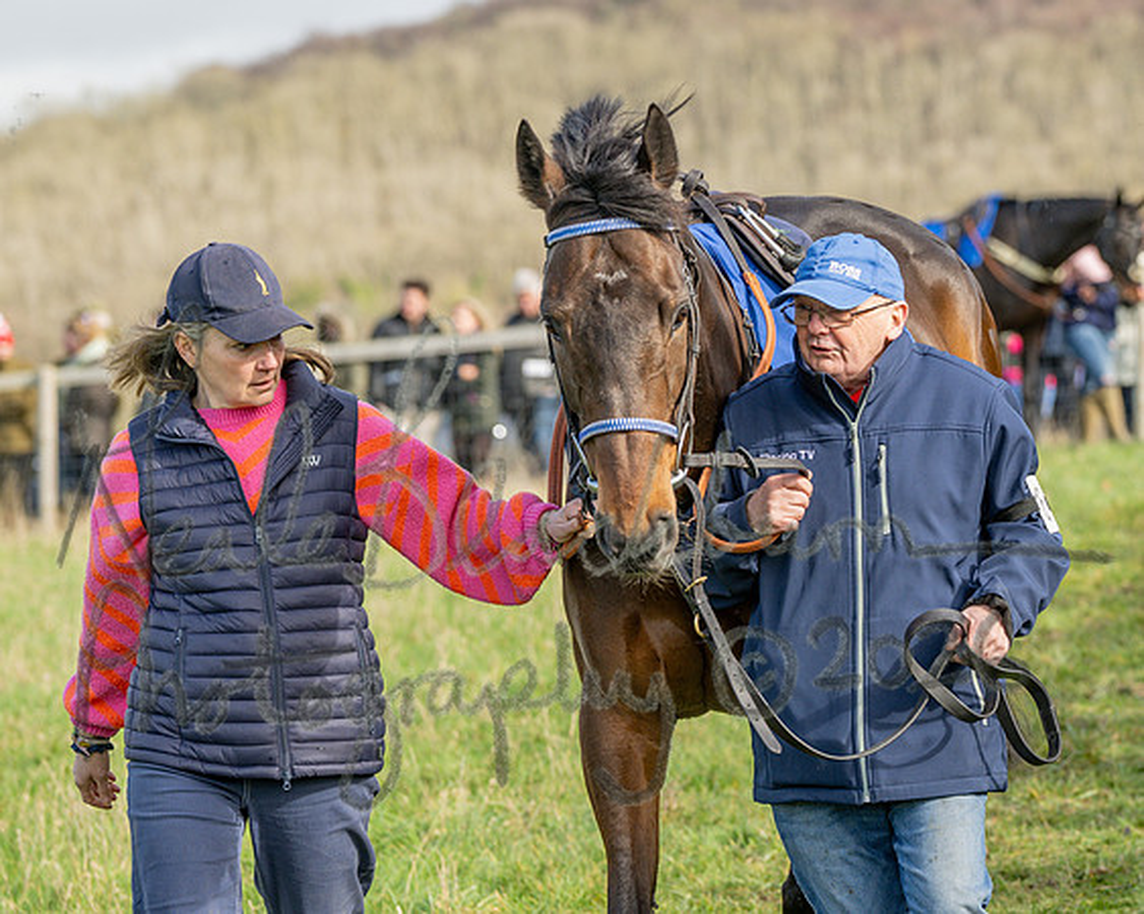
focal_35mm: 248
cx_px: 724
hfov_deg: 7.8
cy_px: 403
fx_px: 8384
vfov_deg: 6.2
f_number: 4
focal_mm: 116
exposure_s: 1/500
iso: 100
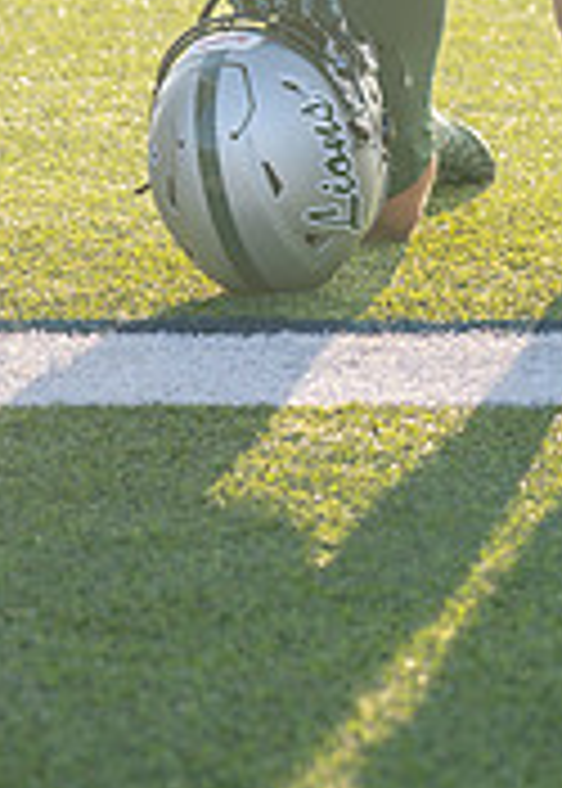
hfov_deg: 5.1
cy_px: -142
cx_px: 829
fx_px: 6302
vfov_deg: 7.1
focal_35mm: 282
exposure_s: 1/1600
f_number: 2.8
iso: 320
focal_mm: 70
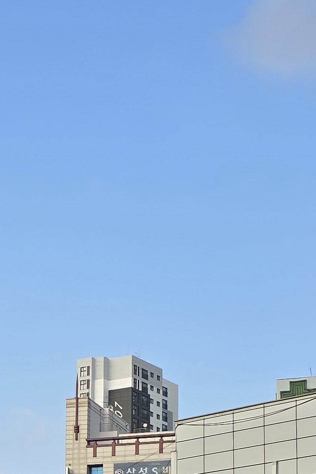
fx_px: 1317
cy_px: 506
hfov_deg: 13.5
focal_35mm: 100
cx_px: 23
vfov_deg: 19.6
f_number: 1.7
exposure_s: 1/409
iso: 12
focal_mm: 6.3
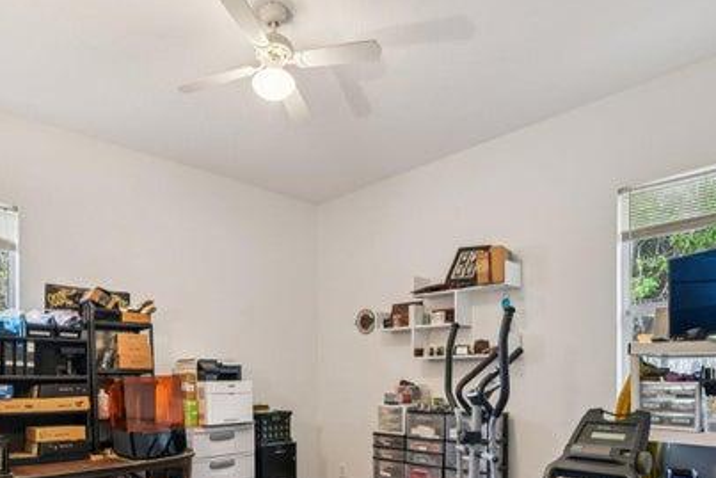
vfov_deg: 48.1
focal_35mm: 25
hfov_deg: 71.2
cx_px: 311
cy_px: 391
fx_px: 497
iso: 400
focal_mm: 14
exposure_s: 1/4
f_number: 8
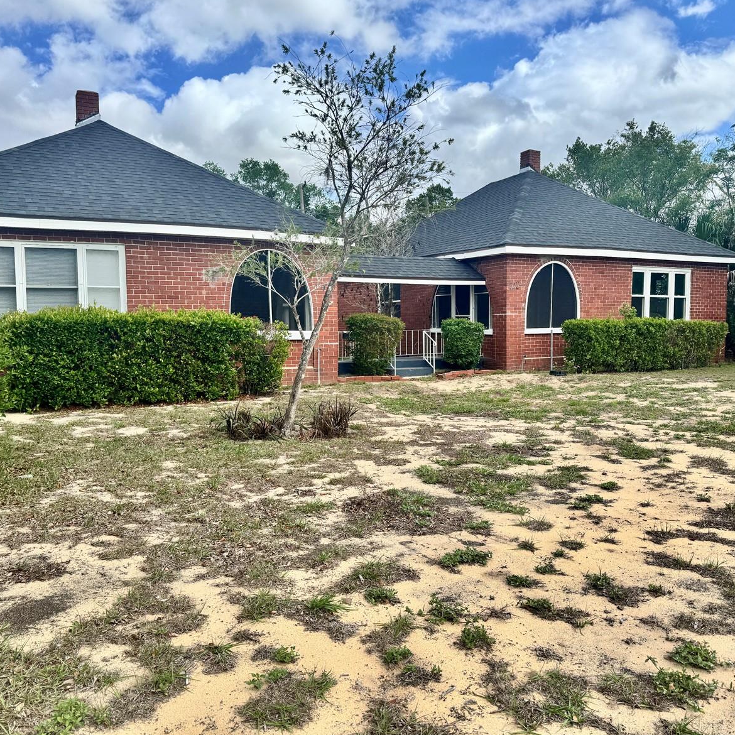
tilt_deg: -4.4
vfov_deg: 55.6
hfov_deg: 55.6
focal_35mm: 29
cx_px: 386
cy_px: 362
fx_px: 697
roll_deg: +0.2
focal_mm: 6.76
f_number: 1.78
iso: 80
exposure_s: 1/4950
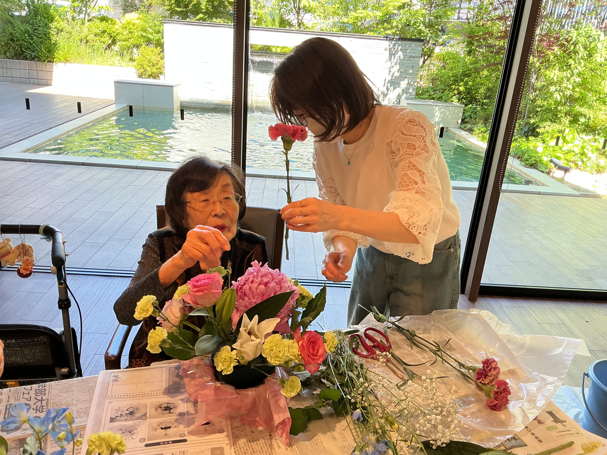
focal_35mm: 29
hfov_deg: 61.7
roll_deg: -3.9
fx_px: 509
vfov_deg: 48.2
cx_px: 304
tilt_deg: -20.5
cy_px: 228
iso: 40
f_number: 1.8
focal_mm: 3
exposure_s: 1/100
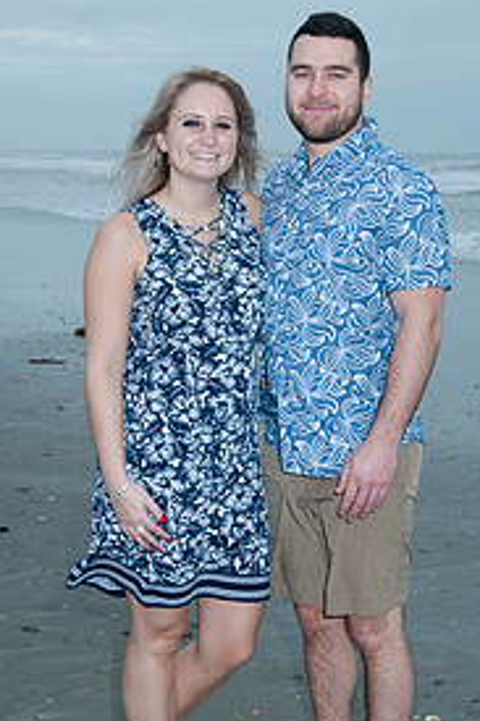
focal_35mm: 76
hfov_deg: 17.9
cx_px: 266
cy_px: 362
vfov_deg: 26.7
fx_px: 1522
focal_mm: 31
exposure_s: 1/125
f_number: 5.6
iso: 100
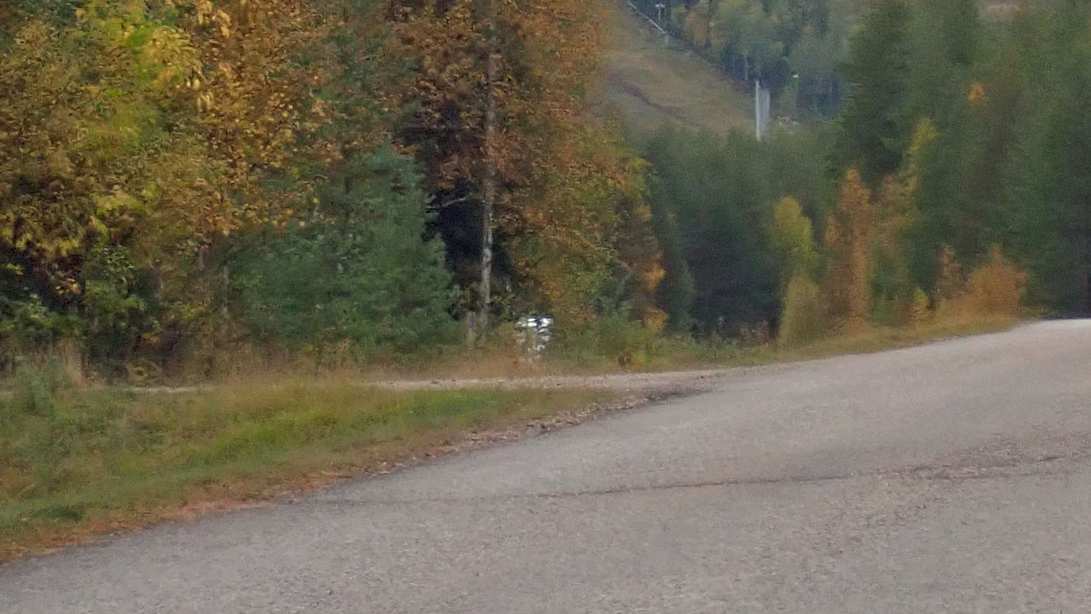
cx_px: 1008
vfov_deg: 3.9
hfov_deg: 6.9
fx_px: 8997
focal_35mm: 311
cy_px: -260
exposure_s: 1/100
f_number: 4.9
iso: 320
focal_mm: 18
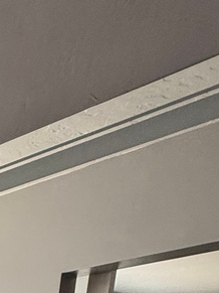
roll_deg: -0.7
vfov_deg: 17.7
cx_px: -282
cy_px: 598
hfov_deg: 14.4
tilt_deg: -14.8
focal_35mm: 74
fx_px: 625
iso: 160
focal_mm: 2.22
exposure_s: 1/99
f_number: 2.2
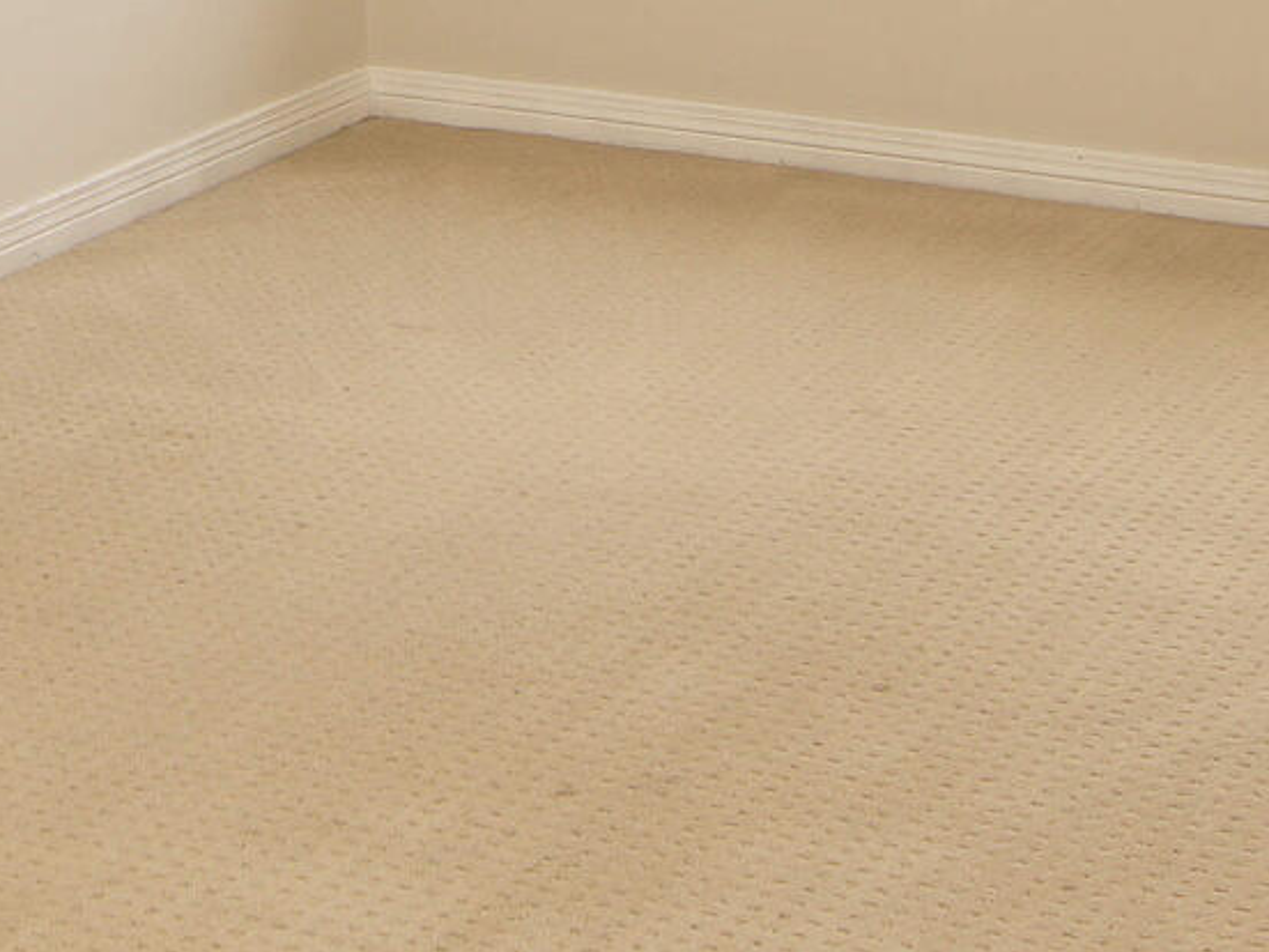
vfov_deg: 14.3
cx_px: 248
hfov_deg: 20.6
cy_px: -608
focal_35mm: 94
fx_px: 3446
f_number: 5
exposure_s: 1/80
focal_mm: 12
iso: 100
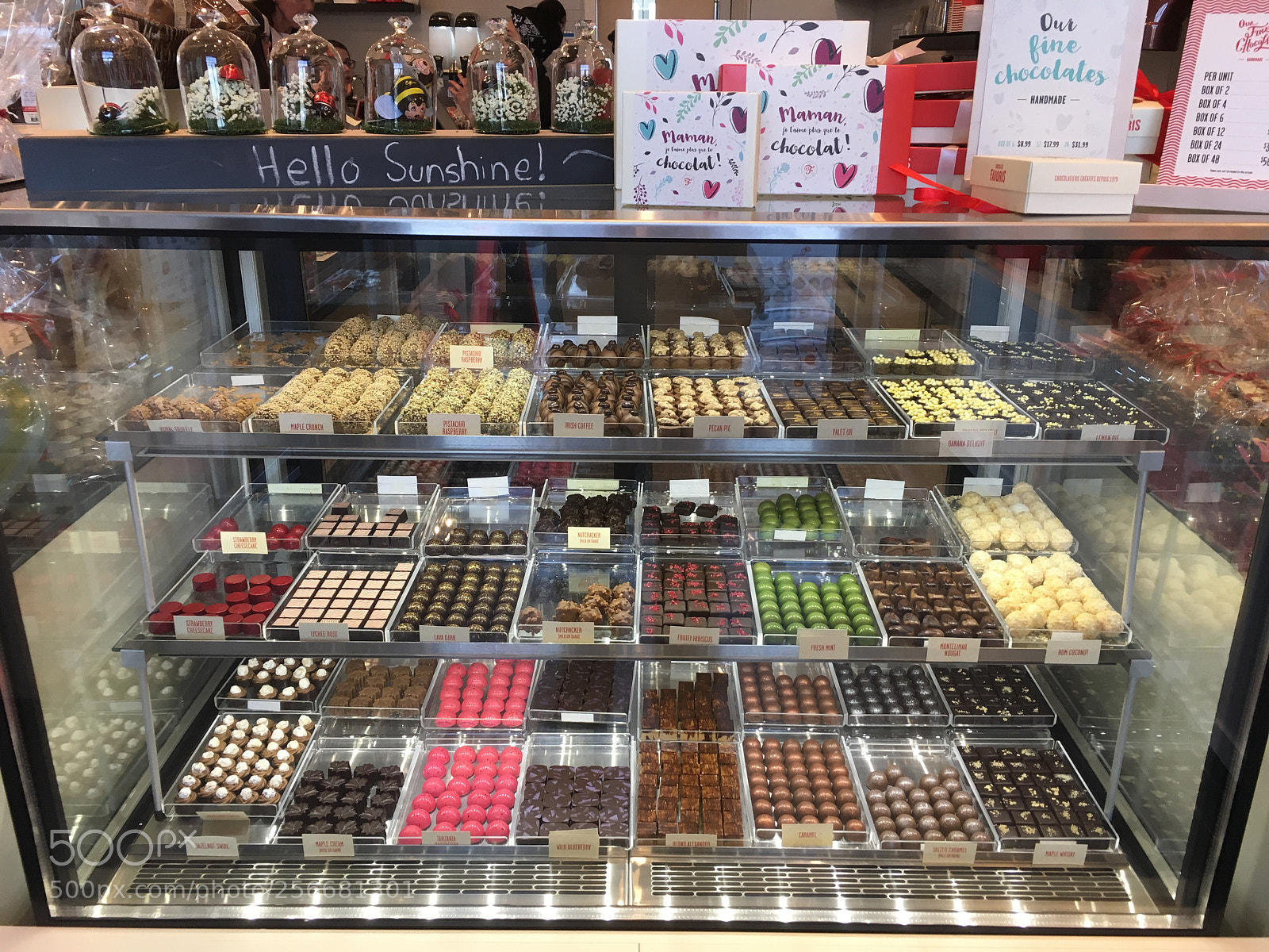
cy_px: 476
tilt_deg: -19.9
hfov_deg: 61.7
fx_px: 1063
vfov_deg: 48.2
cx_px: 634
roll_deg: -0.4
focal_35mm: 29
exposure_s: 1/30
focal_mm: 4.15
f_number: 2.2
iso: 25
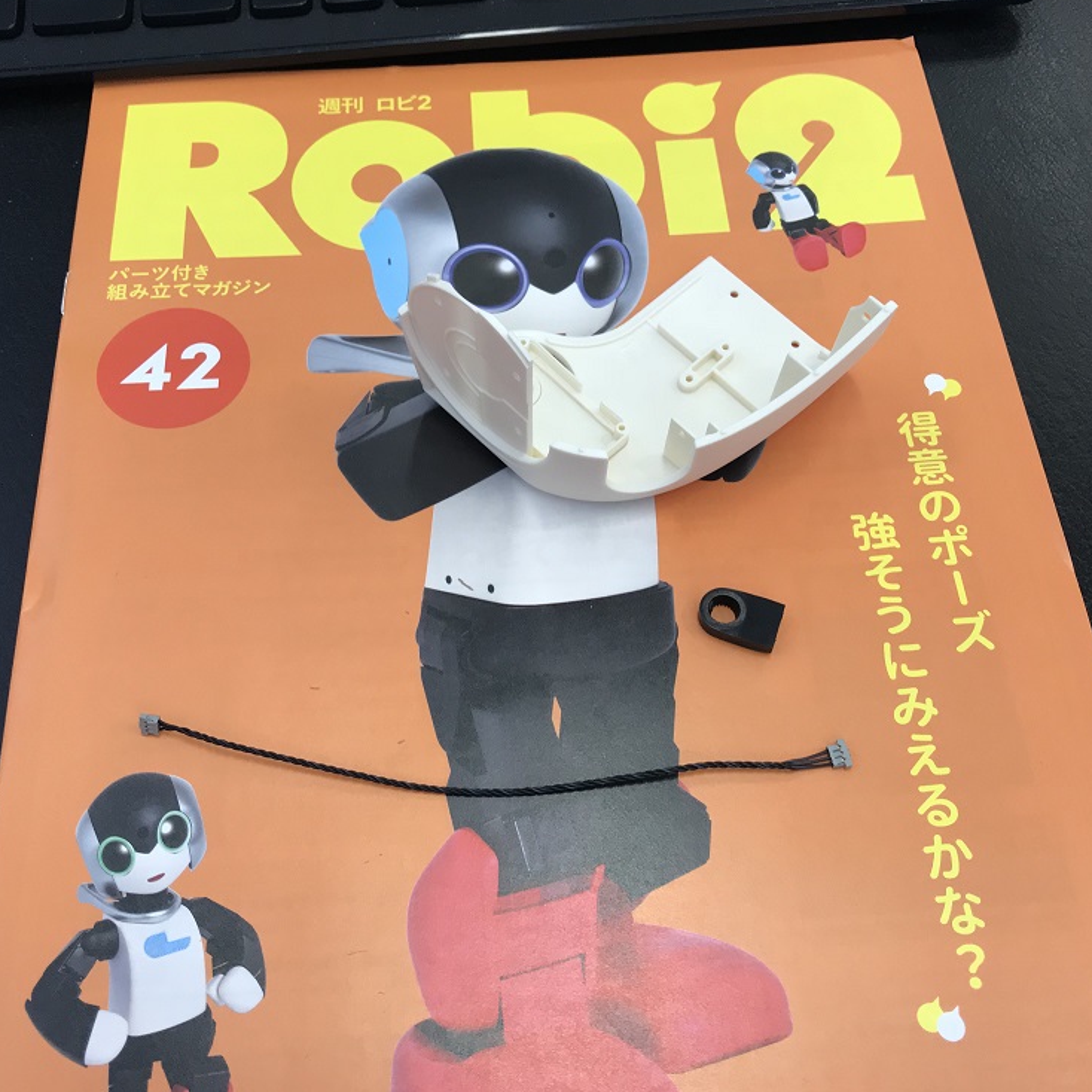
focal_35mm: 34
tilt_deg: -62.4
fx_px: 1213
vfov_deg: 48.4
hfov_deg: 48.4
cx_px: 528
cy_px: 540
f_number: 1.8
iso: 40
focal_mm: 3.99
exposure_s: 1/100
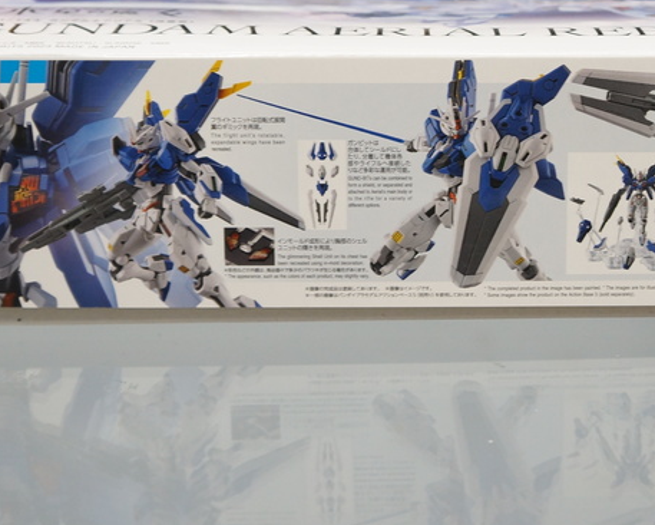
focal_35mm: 83
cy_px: 192
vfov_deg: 18.5
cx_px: 456
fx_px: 1610
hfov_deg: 22.9
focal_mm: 27
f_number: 4
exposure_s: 1/30
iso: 640
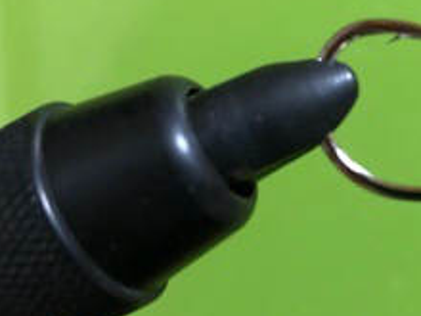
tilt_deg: -17.6
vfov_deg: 24.0
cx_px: 383
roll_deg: +2.0
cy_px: 167
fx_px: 742
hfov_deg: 30.2
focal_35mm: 61
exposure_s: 1/11
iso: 100
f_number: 1.8
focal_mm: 3.99
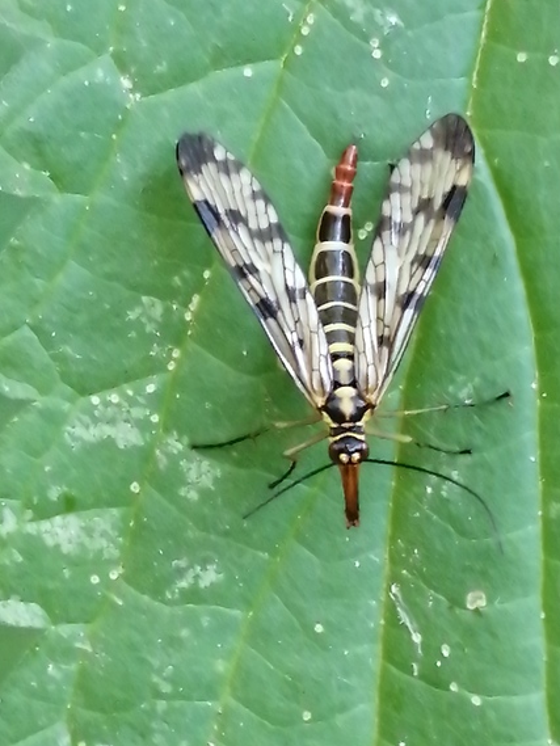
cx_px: 283
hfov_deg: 12.7
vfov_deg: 16.8
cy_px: 357
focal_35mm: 117
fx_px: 2523
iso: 160
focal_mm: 3.46
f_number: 1.8
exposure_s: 1/33.3
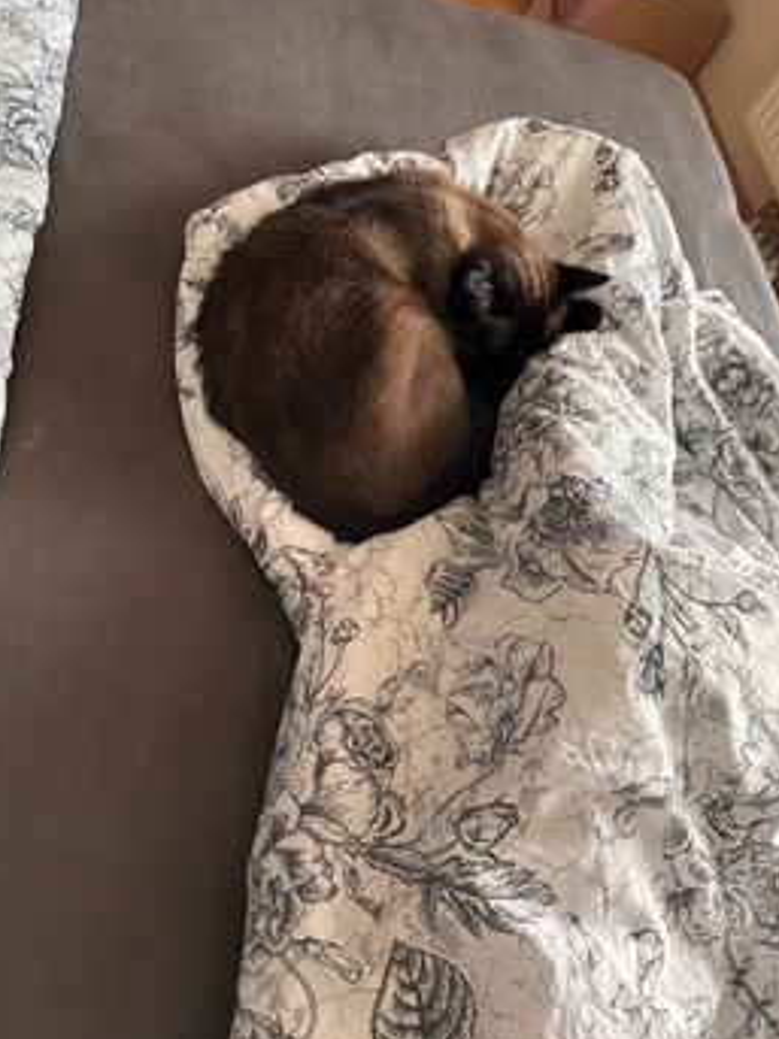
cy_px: 500
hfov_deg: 49.7
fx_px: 841
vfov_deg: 63.4
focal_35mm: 28
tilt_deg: -53.7
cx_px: 391
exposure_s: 1/60
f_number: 1.78
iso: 500
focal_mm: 6.76
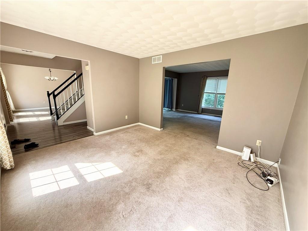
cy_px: 116
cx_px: 154
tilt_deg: -11.8
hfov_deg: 102.1
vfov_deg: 85.7
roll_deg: -1.5
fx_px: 125
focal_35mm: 14
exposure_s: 1/99
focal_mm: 2.22
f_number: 2.2
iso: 250
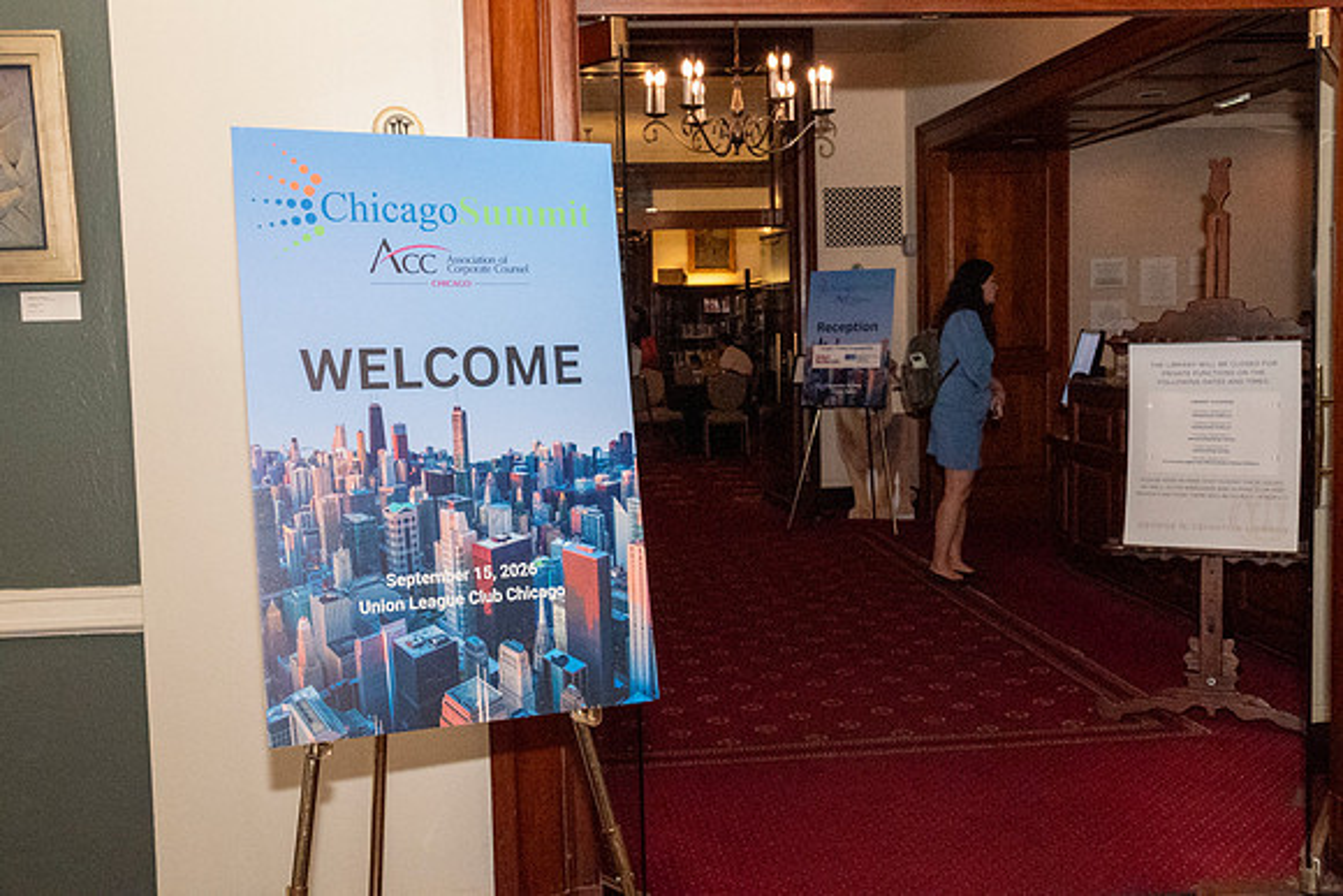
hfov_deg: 51.9
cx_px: 672
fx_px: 1381
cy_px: 448
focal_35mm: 37
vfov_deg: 36.0
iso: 8000
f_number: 11
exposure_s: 1/200
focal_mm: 25
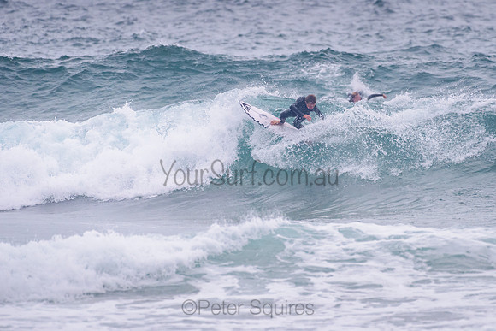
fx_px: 8446
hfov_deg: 3.4
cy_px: 128
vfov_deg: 2.2
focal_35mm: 613
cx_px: 288
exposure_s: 1/2000
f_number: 5.6
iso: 1100
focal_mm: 500
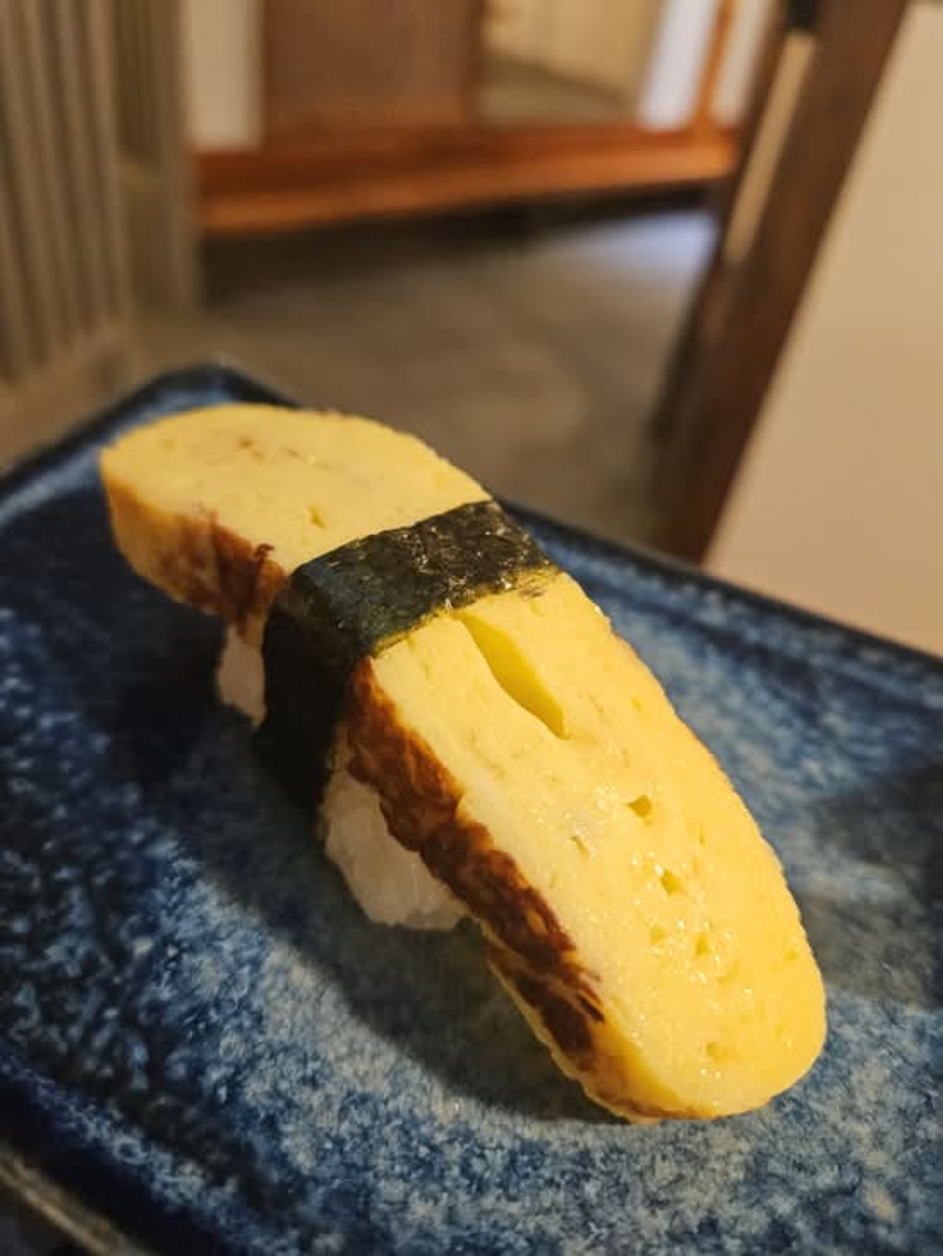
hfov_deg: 58.9
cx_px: 472
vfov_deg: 73.9
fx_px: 835
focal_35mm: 23
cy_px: 628
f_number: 1.8
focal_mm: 5.4
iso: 800
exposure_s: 1/60
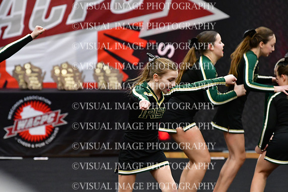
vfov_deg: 4.8
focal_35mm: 285
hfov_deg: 7.2
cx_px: 144
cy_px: 96
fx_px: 2280
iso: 5000
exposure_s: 1/500
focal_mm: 190
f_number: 3.5
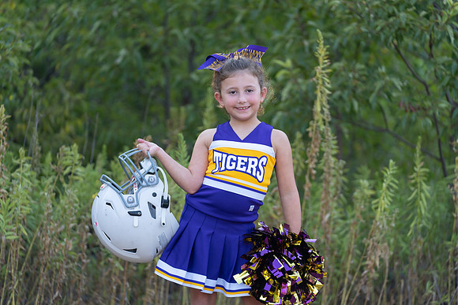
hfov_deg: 15.5
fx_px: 1680
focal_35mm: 132
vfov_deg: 10.4
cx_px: 229
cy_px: 152
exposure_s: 1/320
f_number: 2.8
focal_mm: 132
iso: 200
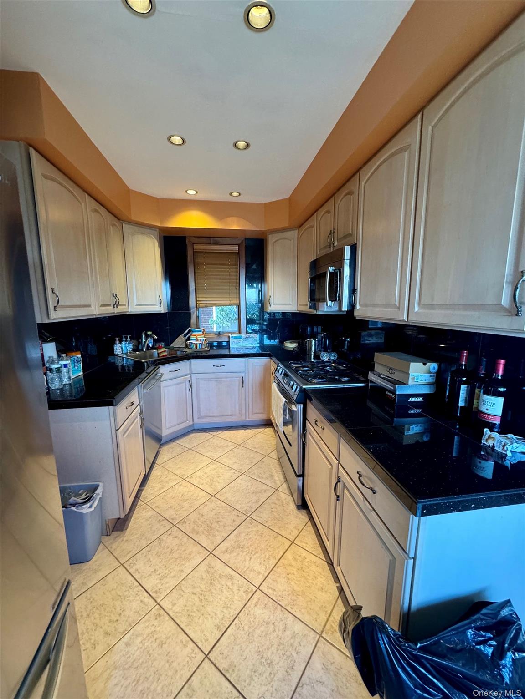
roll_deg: +0.7
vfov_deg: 102.1
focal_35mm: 14
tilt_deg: -8.4
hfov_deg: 85.7
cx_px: 262
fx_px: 283
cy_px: 350
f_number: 2.2
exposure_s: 1/60
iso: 250
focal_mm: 2.22
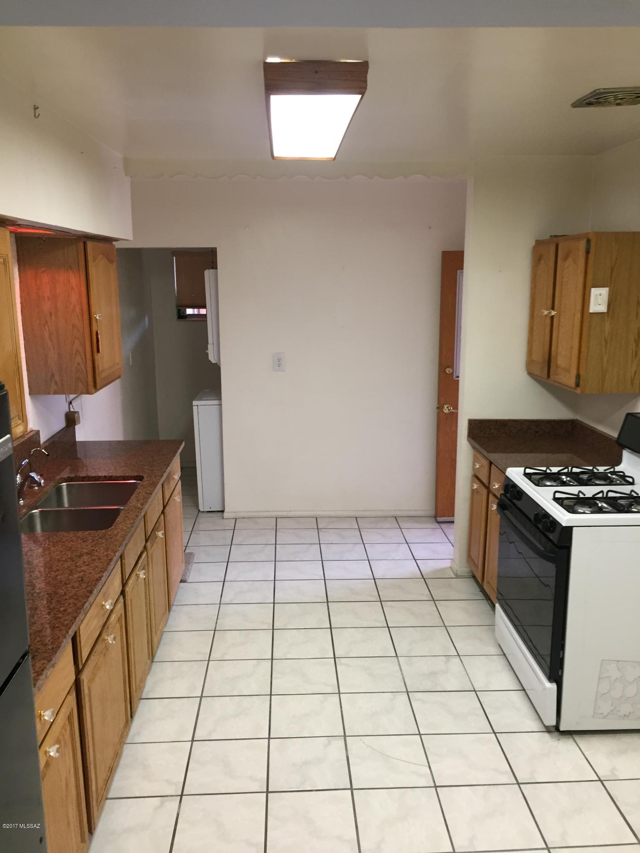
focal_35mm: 29
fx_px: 715
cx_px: 320
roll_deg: +0.3
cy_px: 426
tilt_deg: -11.6
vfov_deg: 61.7
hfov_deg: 48.2
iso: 100
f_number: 2.2
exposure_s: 1/30
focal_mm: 4.15
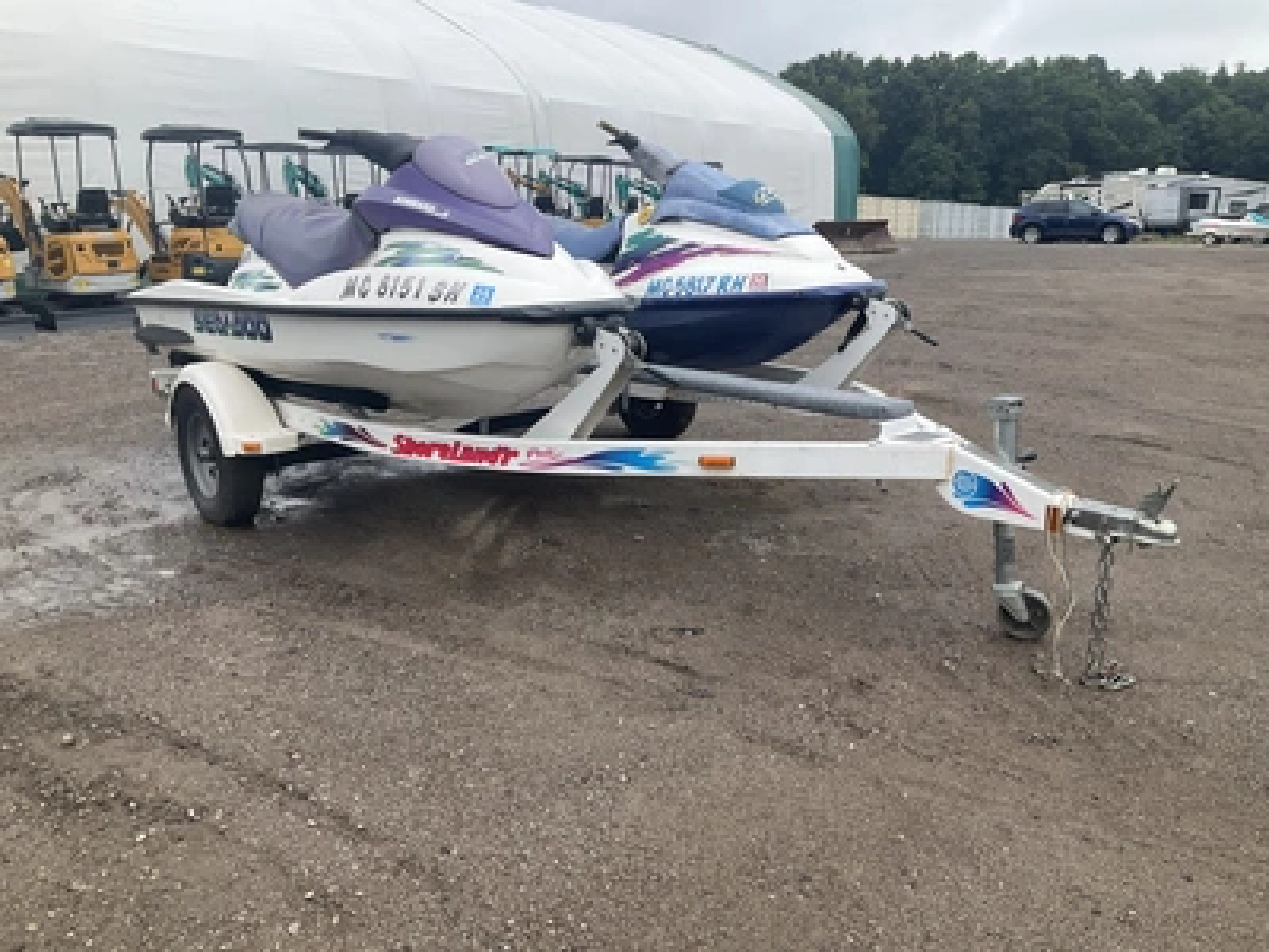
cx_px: 634
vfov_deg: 48.2
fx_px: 1063
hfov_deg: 61.7
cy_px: 476
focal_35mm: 29
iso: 25
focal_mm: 3
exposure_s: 1/586
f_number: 1.8
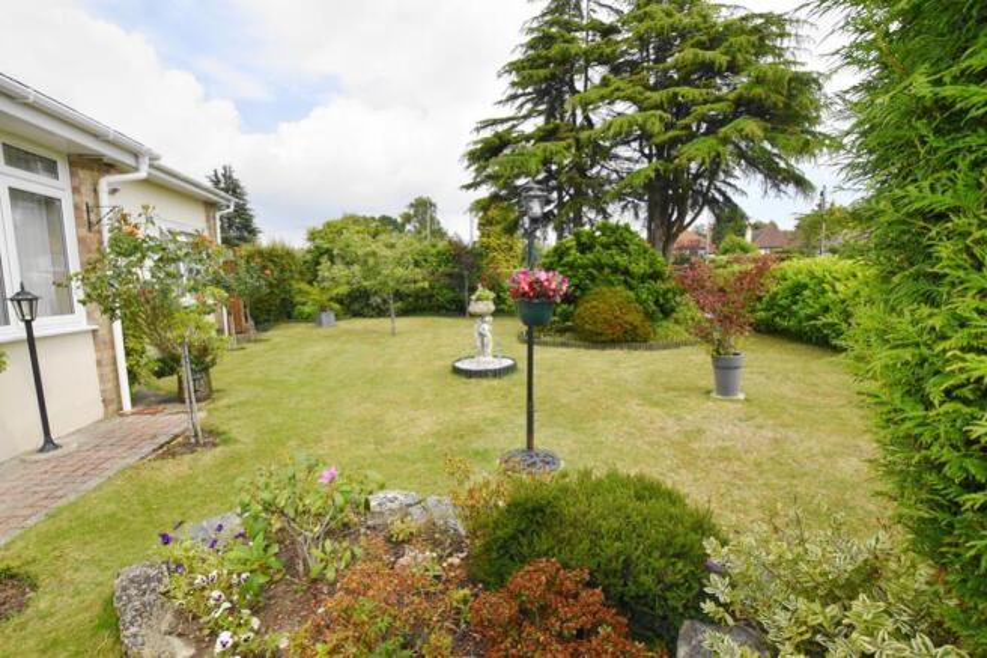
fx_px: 411
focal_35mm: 15
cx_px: 494
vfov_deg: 77.3
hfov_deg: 100.4
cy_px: 329
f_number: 10
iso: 100
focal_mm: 10
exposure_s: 1/200
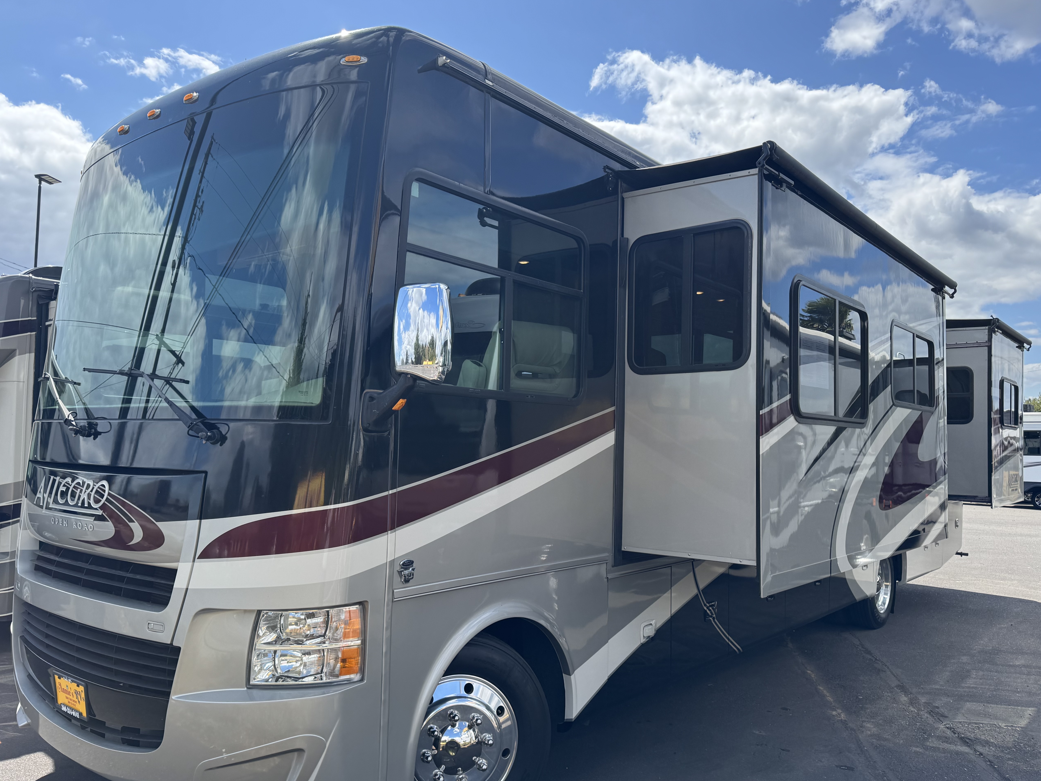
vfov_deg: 51.3
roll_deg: -1.9
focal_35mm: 27
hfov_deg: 65.3
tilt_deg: +0.6
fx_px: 812
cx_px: 523
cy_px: 414
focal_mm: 6.76
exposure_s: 1/2252
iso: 80
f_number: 1.78
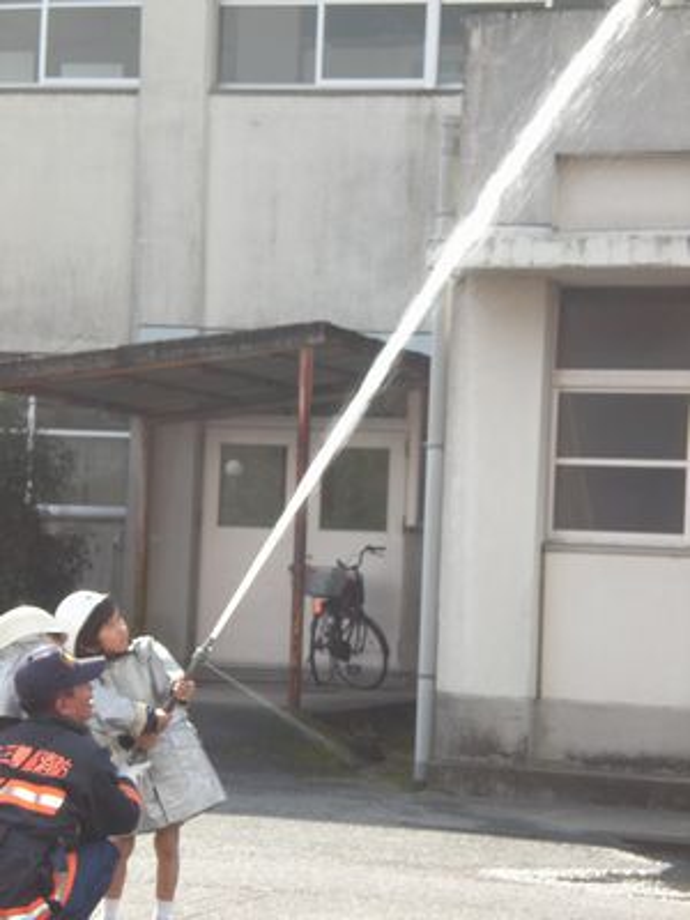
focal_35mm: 114
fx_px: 3030
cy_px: 460
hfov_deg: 13.0
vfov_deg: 17.3
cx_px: 345
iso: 50
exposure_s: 1/125
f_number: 5.9
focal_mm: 18.9
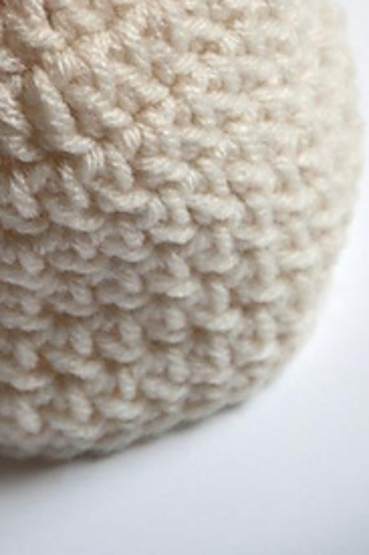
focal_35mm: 453
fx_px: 6973
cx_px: 11
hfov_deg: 3.0
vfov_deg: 4.5
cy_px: -52
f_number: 5.6
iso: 1000
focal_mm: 130
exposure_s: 1/30
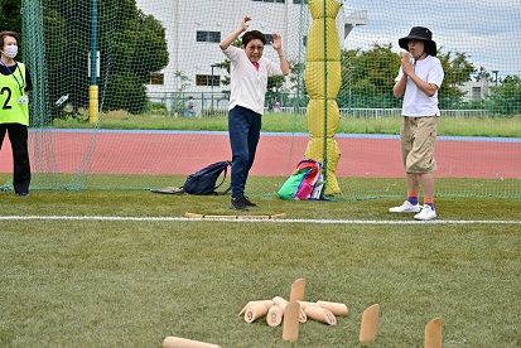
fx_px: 1014
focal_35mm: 70
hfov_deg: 28.8
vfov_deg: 19.5
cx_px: 260
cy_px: 174
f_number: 8
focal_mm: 70
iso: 400
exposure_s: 1/800
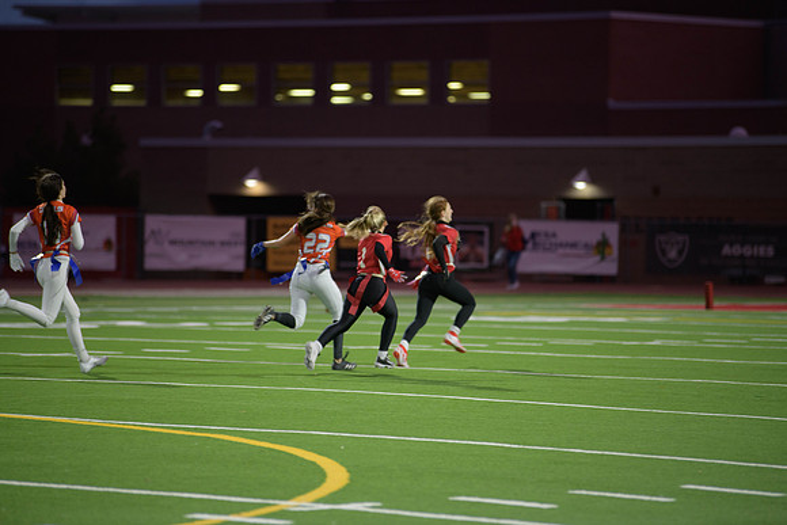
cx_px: 394
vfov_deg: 6.9
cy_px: 262
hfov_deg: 10.3
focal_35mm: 200
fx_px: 4373
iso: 900
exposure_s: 1/200
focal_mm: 200
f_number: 2.8
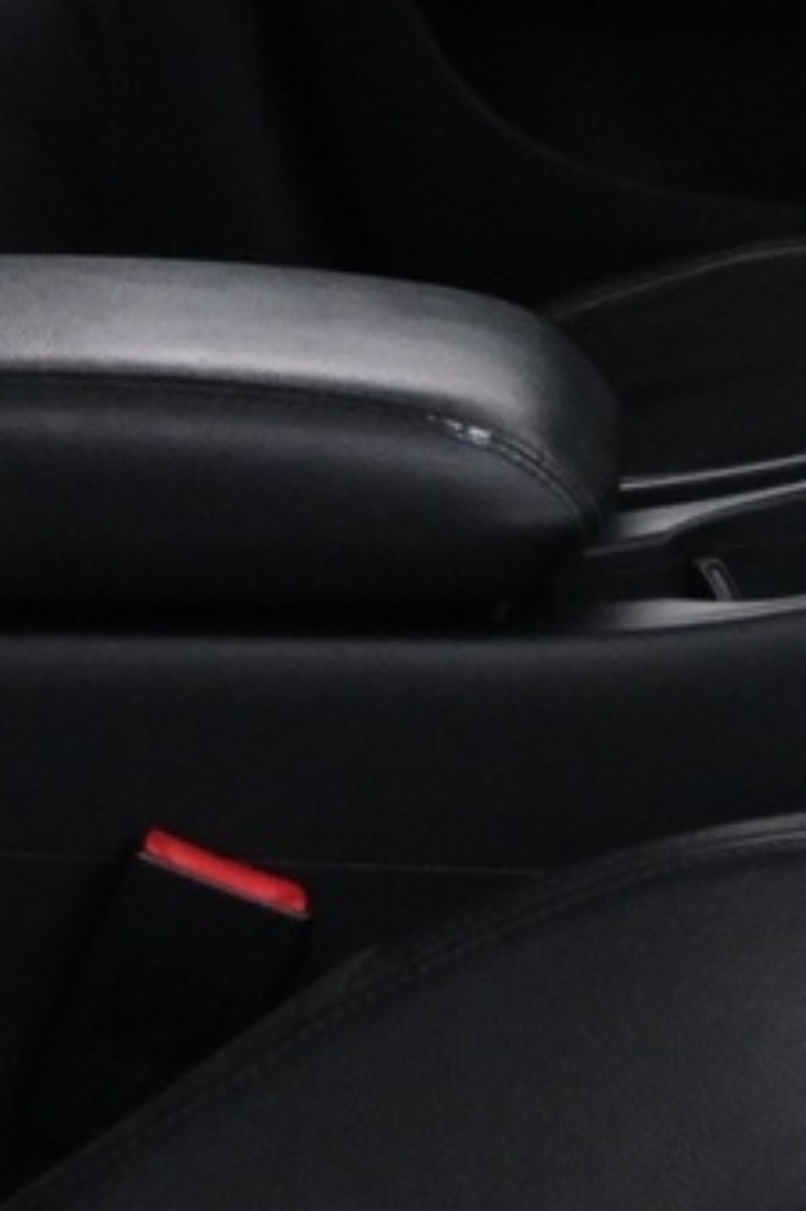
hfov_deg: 9.1
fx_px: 4841
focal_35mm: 144
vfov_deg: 13.8
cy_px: -287
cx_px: 1469
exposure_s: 1/30
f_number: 3.8
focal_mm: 20
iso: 3200
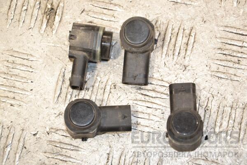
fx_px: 1081
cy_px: 82
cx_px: 124
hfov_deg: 13.0
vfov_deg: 8.7
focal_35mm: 158
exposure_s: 1/160
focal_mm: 105
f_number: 5.6
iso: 800
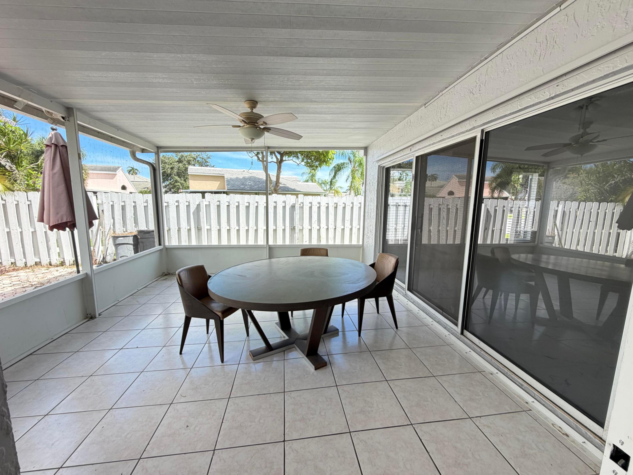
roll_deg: -0.2
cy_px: 238
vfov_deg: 85.7
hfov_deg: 102.1
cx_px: 316
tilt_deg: -7.9
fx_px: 256
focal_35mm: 14
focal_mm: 2.22
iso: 100
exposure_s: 1/121
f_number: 2.2
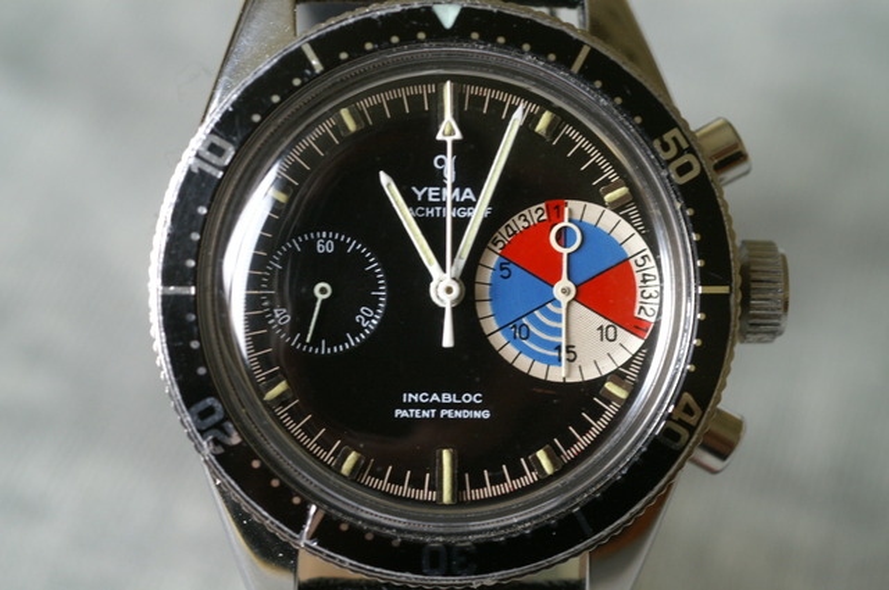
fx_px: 1850
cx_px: 444
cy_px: 295
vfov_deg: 18.1
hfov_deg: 27.0
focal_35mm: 75
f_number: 5.6
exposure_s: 1/15
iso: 400
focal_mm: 50
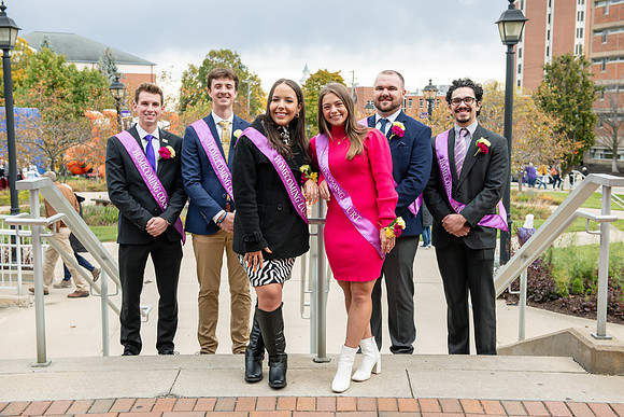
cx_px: 312
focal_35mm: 48
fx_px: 832
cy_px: 208
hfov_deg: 41.1
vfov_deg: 28.1
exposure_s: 1/320
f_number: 5
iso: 200
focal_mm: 48
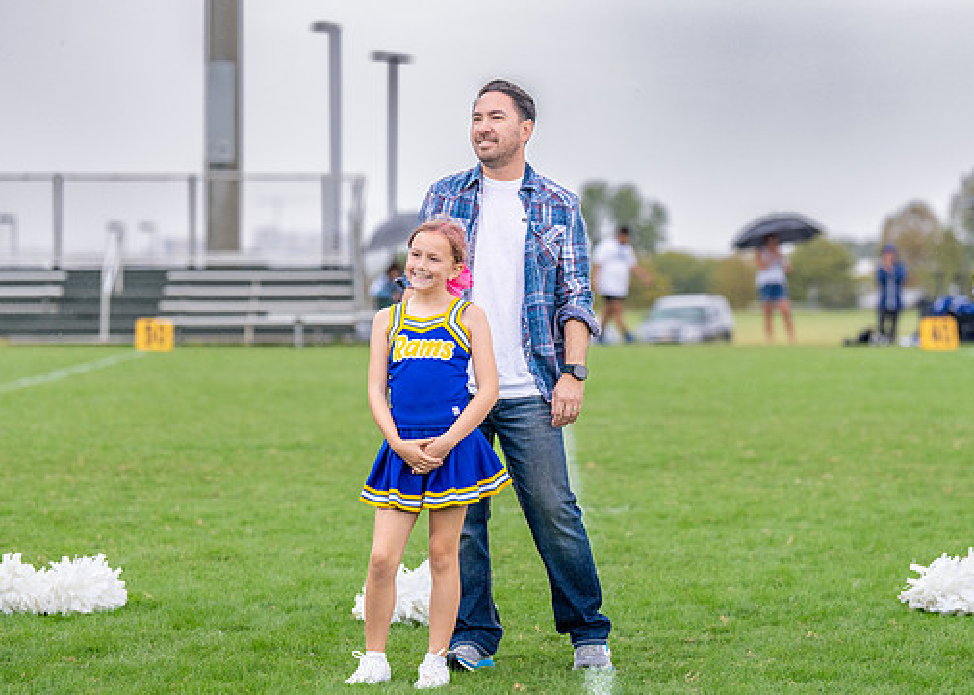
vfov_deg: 9.0
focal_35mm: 160
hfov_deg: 12.6
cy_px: 312
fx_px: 4424
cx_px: 477
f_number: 2.8
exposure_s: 1/1600
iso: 500
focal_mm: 117
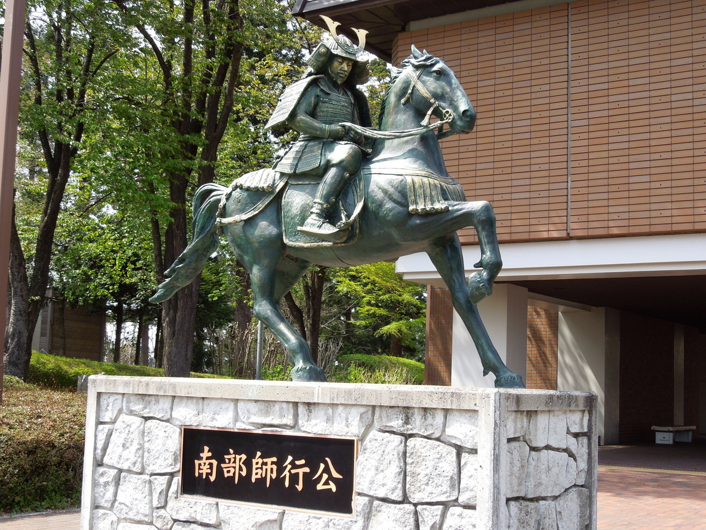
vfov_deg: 30.3
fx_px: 979
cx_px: 353
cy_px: 265
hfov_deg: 39.7
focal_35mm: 48
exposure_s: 1/250
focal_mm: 8.7
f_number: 4
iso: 100
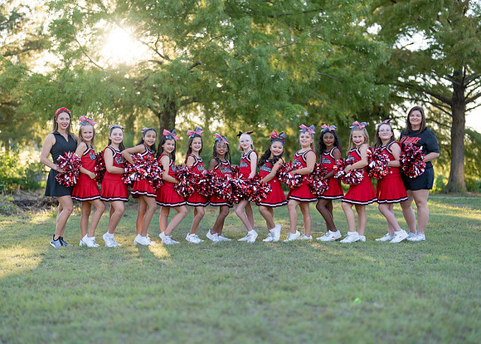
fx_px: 726
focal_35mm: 53
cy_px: 172
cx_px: 240
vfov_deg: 26.6
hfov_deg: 36.7
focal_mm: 50
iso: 100
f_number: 1.2
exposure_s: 1/640
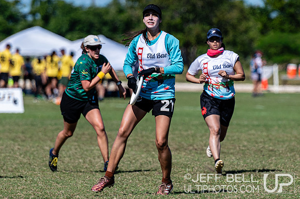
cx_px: 201
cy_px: 87
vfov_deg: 2.6
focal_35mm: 531
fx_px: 4426
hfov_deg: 3.9
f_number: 3.2
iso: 90
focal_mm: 200
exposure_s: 1/2500
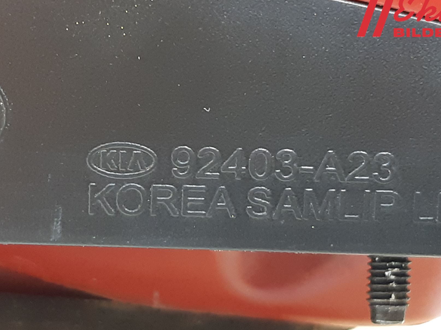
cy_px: 200
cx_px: 245
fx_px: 420
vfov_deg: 42.7
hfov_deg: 55.2
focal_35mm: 33
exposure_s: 1/25
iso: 250
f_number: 1.7
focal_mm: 3.93
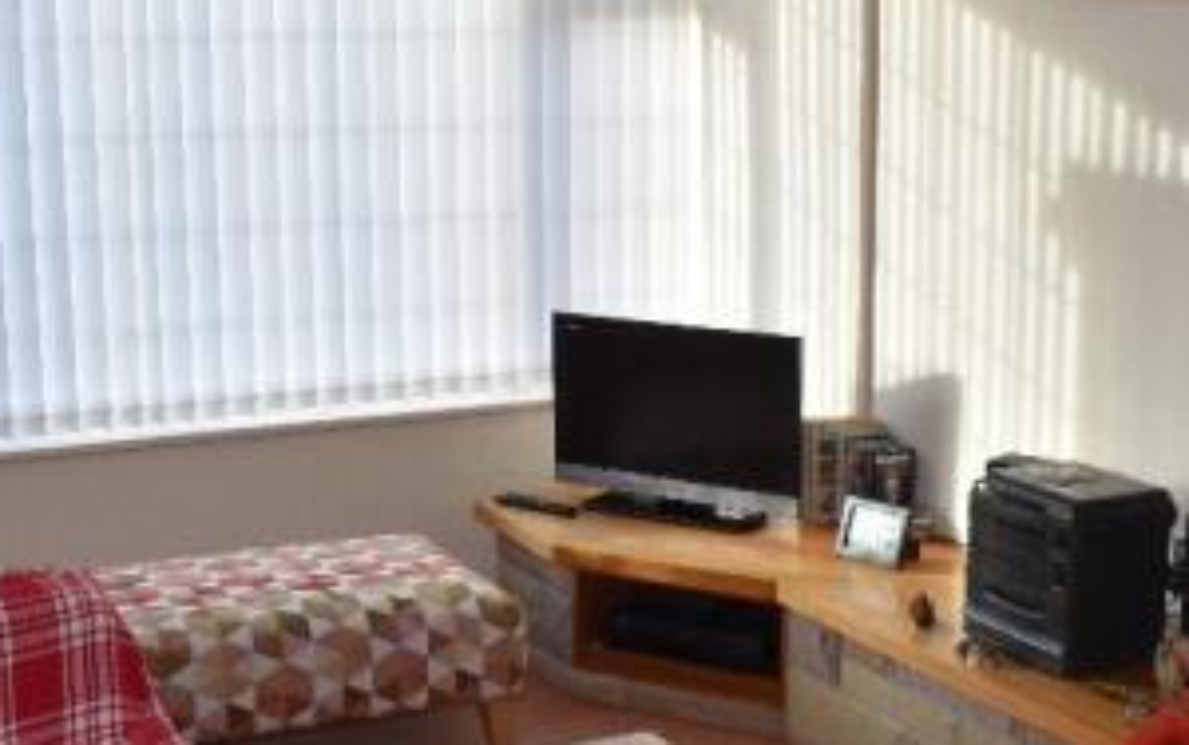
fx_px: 1946
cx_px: 664
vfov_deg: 21.7
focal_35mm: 60
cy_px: 442
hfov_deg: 33.9
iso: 450
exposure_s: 1/200
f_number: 5
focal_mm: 18
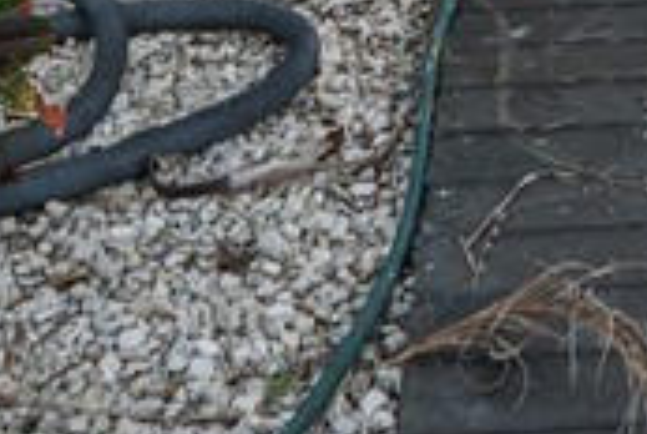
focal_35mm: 122
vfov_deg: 9.2
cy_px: -823
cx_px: 729
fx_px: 2199
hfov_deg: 16.2
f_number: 5
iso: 100
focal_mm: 19.5
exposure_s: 1/100
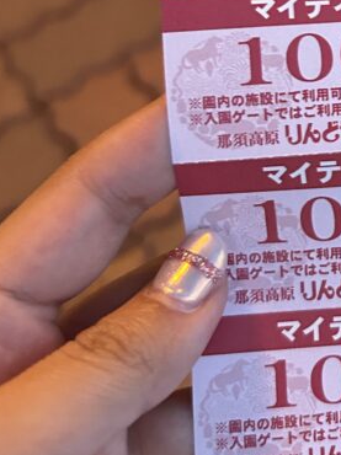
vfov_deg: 26.4
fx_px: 947
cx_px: 444
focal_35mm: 72
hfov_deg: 18.9
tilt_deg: -54.6
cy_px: 70
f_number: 1.5
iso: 400
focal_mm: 5.7
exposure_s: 1/50
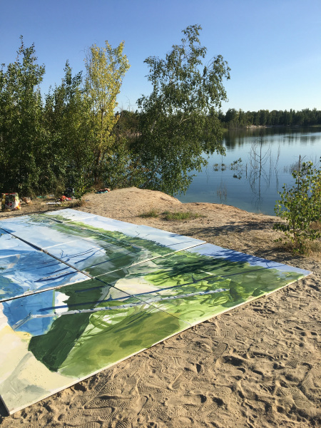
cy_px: 214
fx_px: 359
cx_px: 160
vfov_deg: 61.7
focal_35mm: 29
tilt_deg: -12.8
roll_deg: +1.5
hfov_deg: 48.2
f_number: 2.2
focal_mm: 4.15
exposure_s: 1/1789
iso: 25
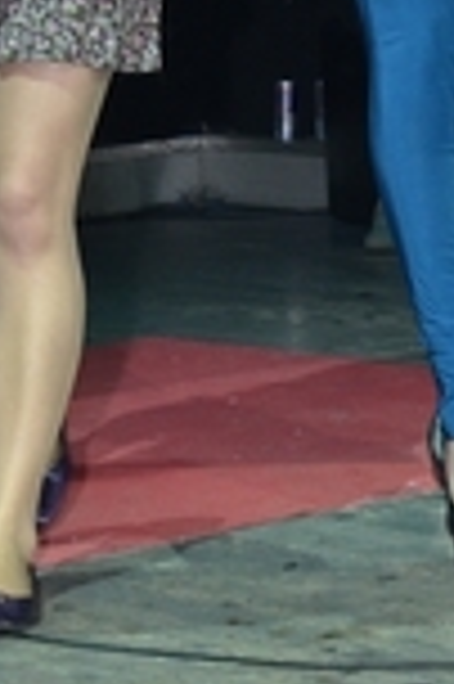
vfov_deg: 10.3
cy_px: -220
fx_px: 3697
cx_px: -13
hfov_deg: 7.0
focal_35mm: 195
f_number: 6.3
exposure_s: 1/60
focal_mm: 38
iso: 640
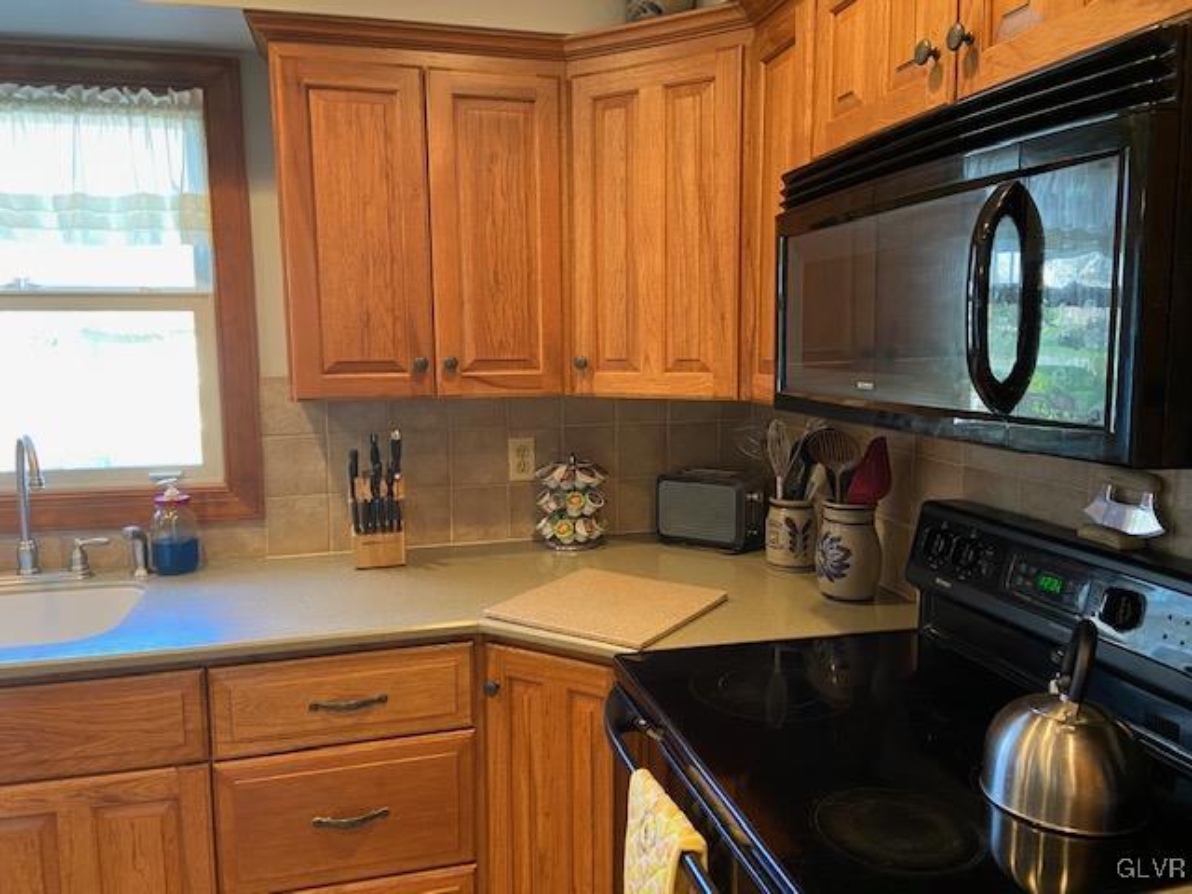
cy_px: 447
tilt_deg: -6.6
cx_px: 596
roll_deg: -0.2
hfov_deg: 67.3
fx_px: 895
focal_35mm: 26
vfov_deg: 53.1
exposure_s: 1/60
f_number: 1.8
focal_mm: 4.25
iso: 400
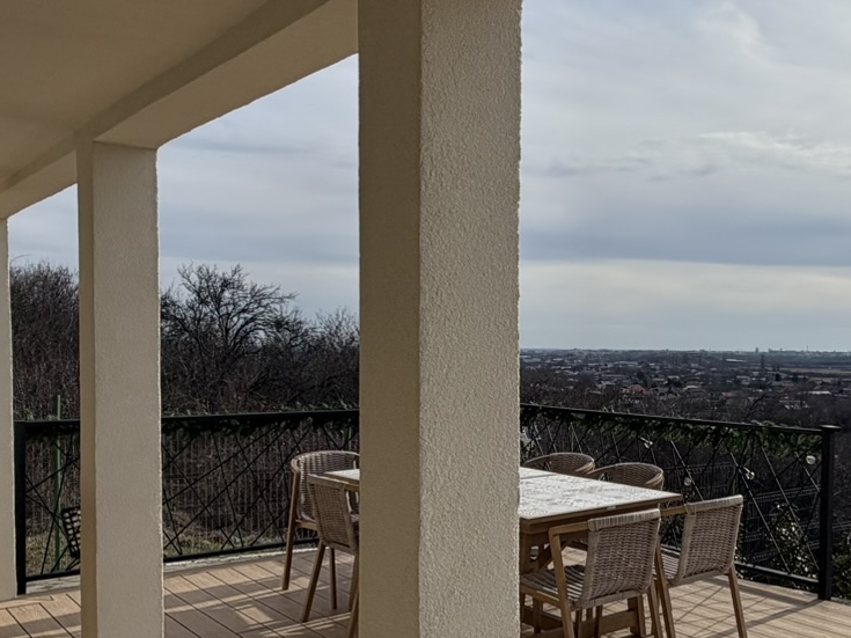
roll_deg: -0.7
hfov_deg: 45.8
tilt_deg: -3.0
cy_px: 380
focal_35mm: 39
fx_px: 959
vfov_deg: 36.7
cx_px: 663
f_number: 2.2
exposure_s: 1/2092
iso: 25
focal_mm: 2.22
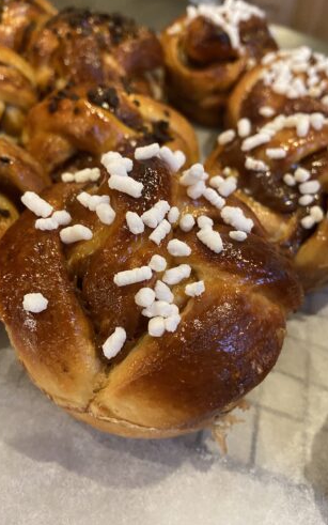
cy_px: 264
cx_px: 155
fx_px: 386
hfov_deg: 46.0
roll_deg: -7.2
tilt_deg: -43.9
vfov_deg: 68.4
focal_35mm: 27
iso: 640
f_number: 1.8
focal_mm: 4.25
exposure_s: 1/33
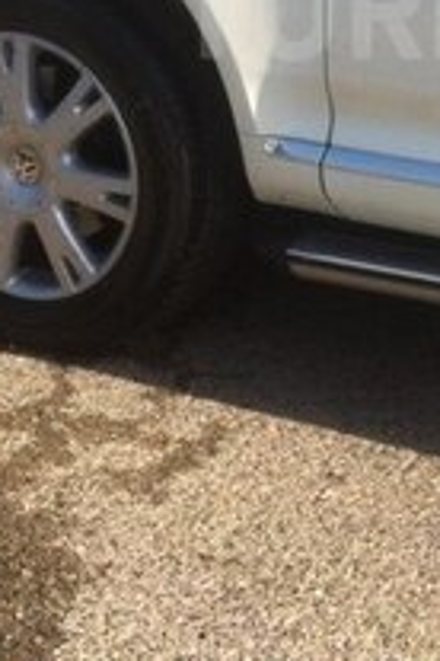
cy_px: 11
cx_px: 501
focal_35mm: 116
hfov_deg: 11.6
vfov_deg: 17.3
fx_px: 2127
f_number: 2.8
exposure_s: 1/1160
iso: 80
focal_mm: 3.85
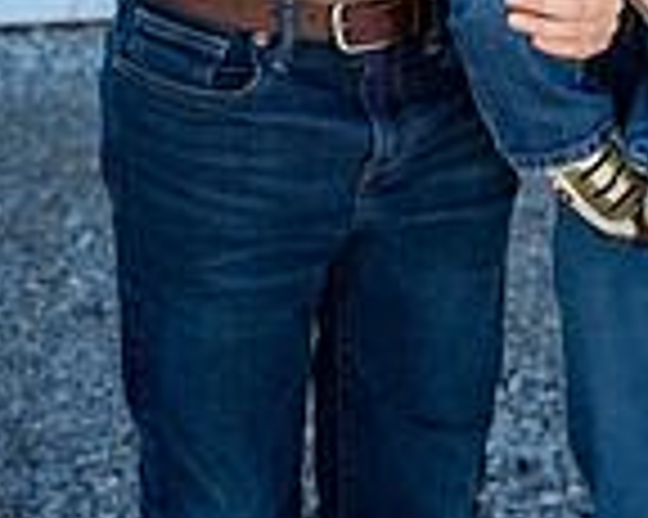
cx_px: 572
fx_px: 3373
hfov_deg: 10.9
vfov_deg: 8.4
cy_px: -450
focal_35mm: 176
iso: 400
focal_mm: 60
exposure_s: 1/640
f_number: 5
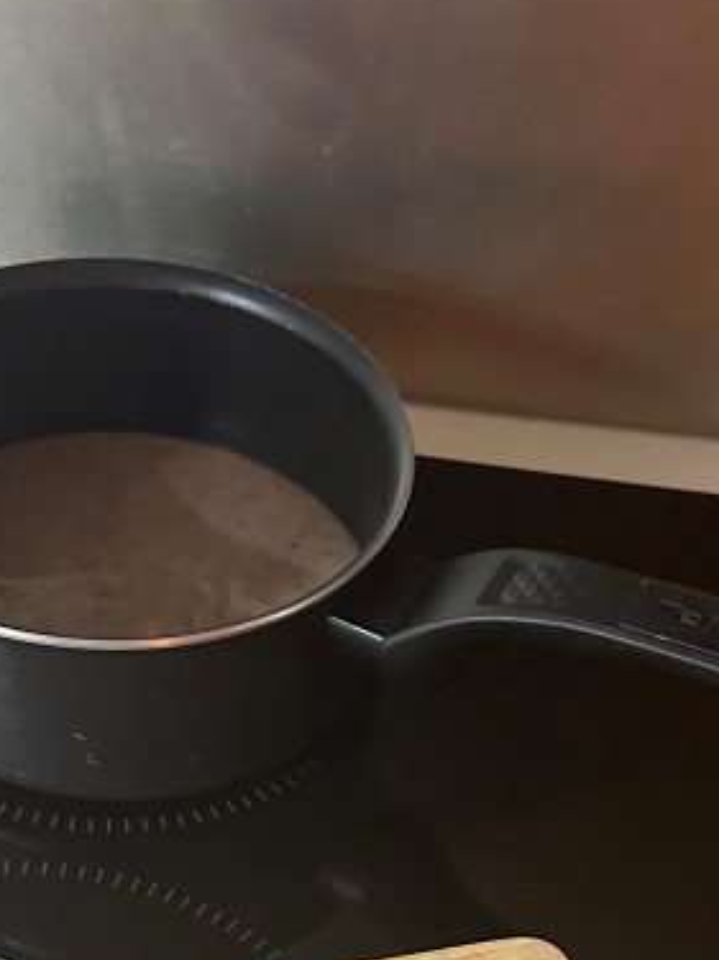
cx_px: 453
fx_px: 1773
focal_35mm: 64
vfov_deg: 27.8
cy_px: 1037
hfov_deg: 22.9
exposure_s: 1/50
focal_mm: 6.86
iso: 800
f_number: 1.78
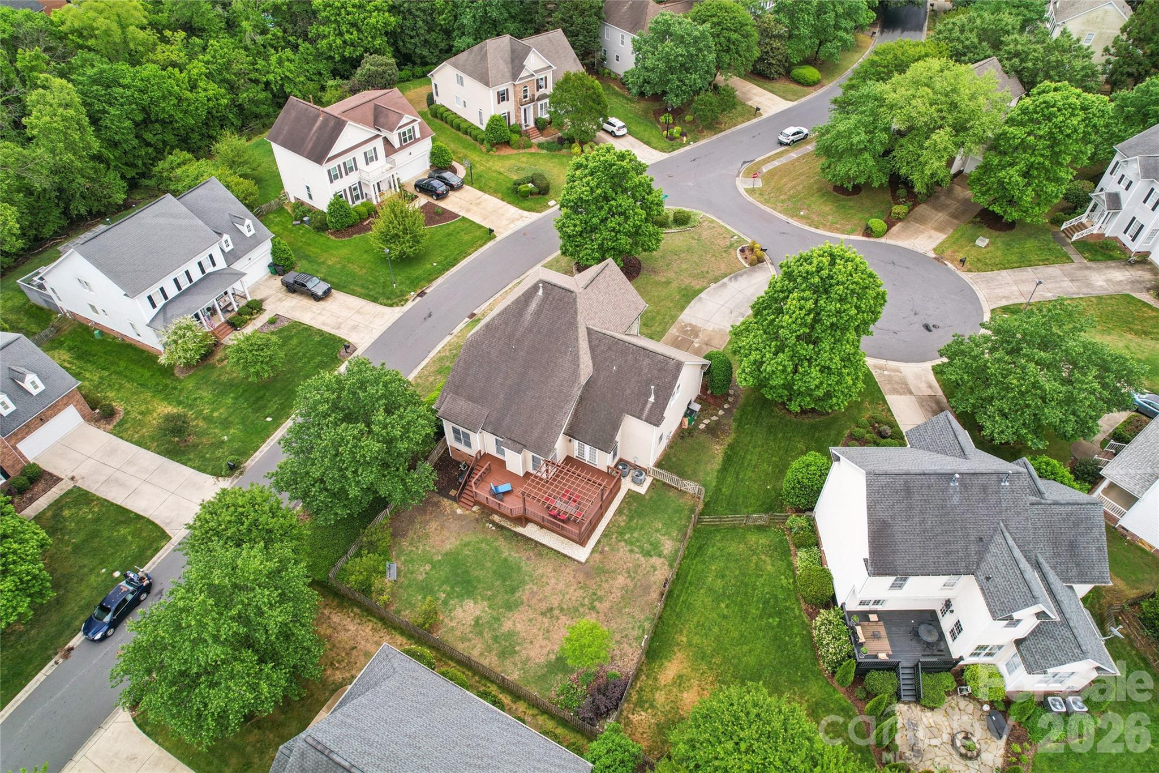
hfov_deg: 78.6
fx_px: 708
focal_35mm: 22
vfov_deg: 57.2
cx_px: 580
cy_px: 386
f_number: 2.8
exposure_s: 1/50
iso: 120
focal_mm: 8.4
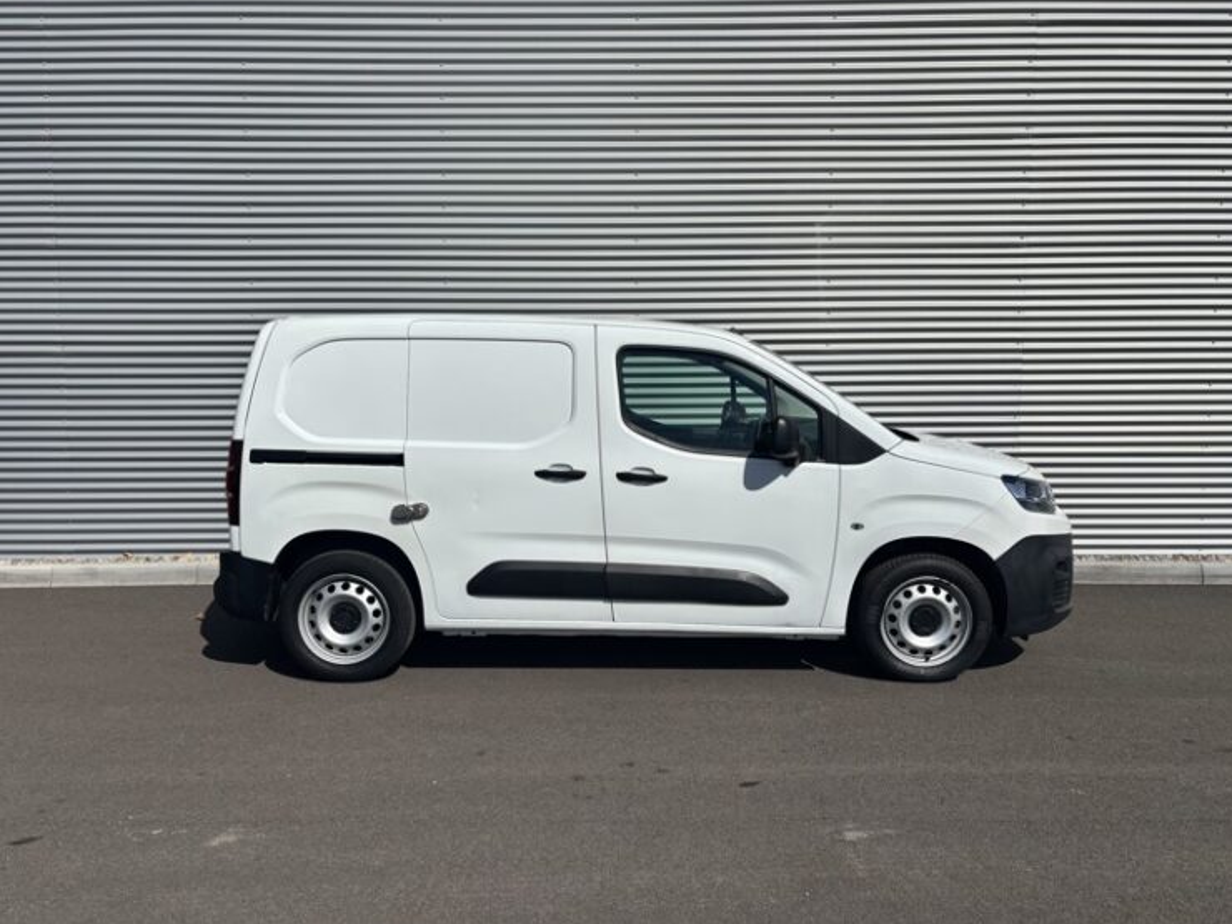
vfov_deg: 51.4
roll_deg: +0.5
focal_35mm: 27
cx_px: 613
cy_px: 461
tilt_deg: -5.7
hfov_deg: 65.3
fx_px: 961
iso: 50
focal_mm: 5.96
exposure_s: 1/12195
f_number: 1.6
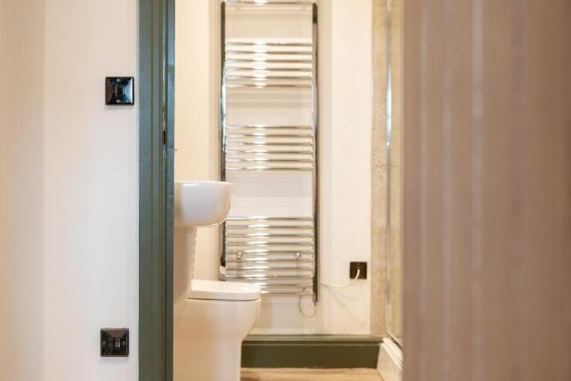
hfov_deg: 38.9
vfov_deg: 26.5
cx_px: 283
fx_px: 809
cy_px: 191
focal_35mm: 51
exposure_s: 1/160
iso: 1600
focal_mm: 50
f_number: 3.5
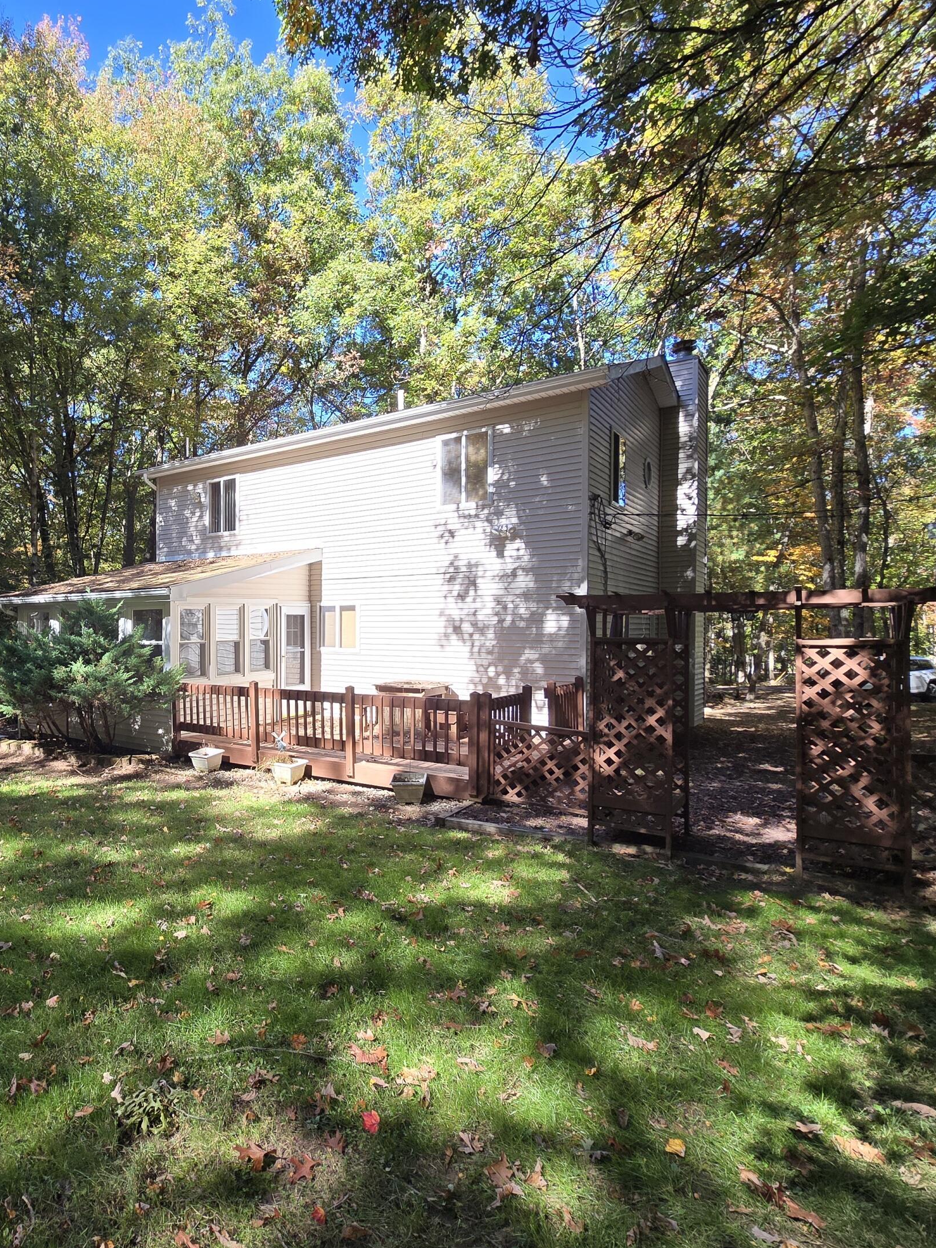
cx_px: 207
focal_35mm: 18
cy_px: 639
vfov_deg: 87.7
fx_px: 649
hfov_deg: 66.0
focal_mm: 2.2
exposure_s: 1/289
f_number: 2.2
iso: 50
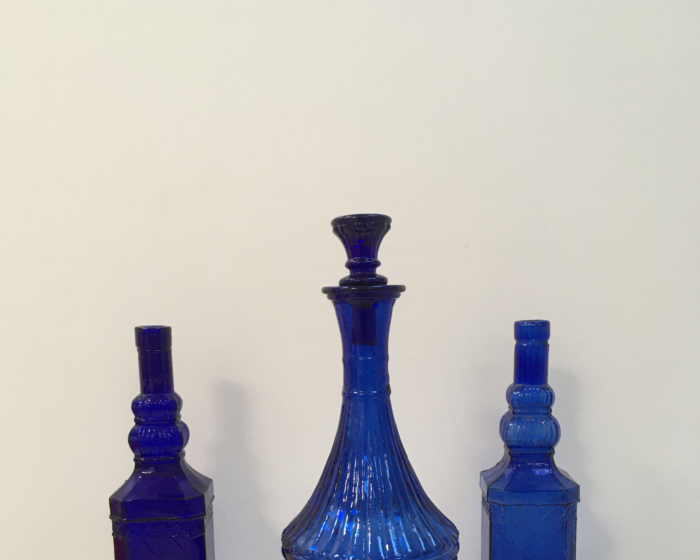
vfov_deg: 38.1
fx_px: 787
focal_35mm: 38
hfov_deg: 47.9
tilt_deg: -10.4
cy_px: 426
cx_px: 348
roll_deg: +1.6
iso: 80
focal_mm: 4.15
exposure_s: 1/33
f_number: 2.2
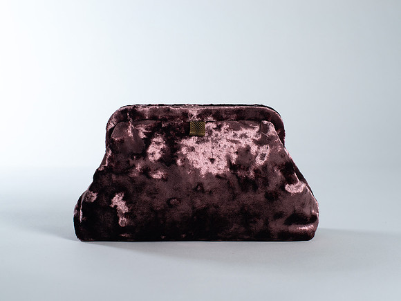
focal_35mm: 54
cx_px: 200
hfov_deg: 35.3
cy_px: 150
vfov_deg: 26.8
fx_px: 630
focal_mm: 50
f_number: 8
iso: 200
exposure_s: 1/200
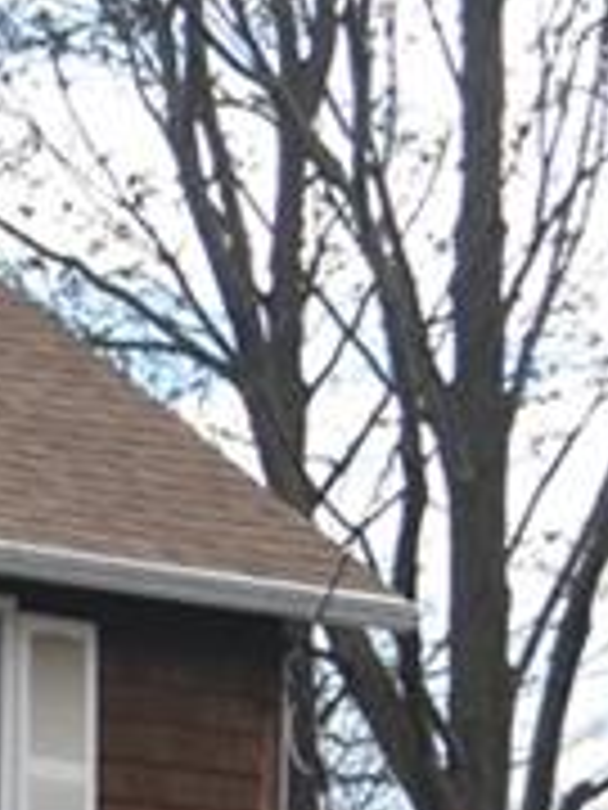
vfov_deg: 9.7
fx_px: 4614
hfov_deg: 7.3
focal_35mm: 197
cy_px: 1336
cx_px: -613
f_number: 4.5
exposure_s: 1/200
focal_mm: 24
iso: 100
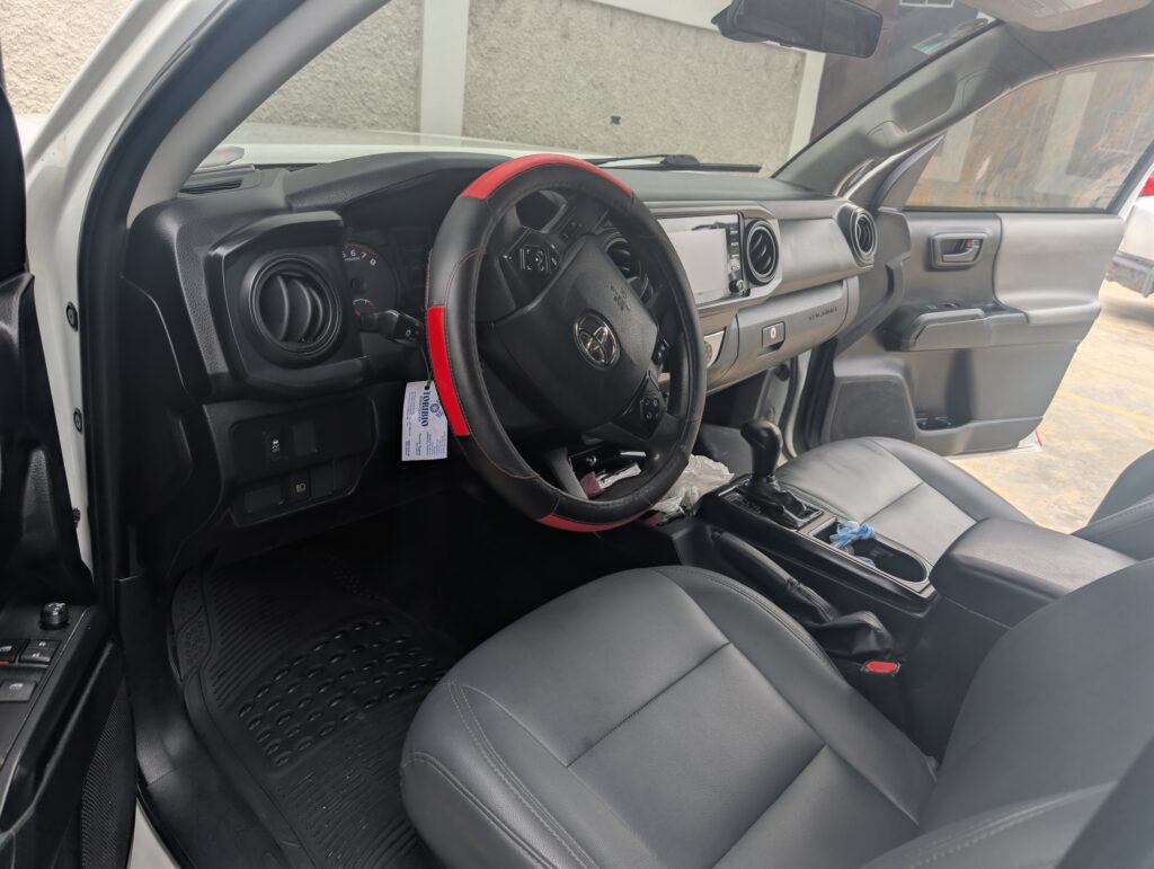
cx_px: 577
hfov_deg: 71.5
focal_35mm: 24
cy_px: 434
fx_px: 801
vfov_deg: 56.9
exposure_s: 1/307
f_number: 1.68
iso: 20
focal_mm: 6.9
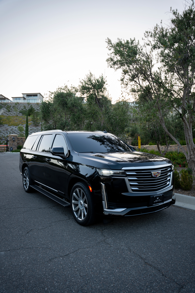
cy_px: 146
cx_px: 98
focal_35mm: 28
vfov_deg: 65.5
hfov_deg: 46.4
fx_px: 227
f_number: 4
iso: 160
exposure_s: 1/60
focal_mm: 28
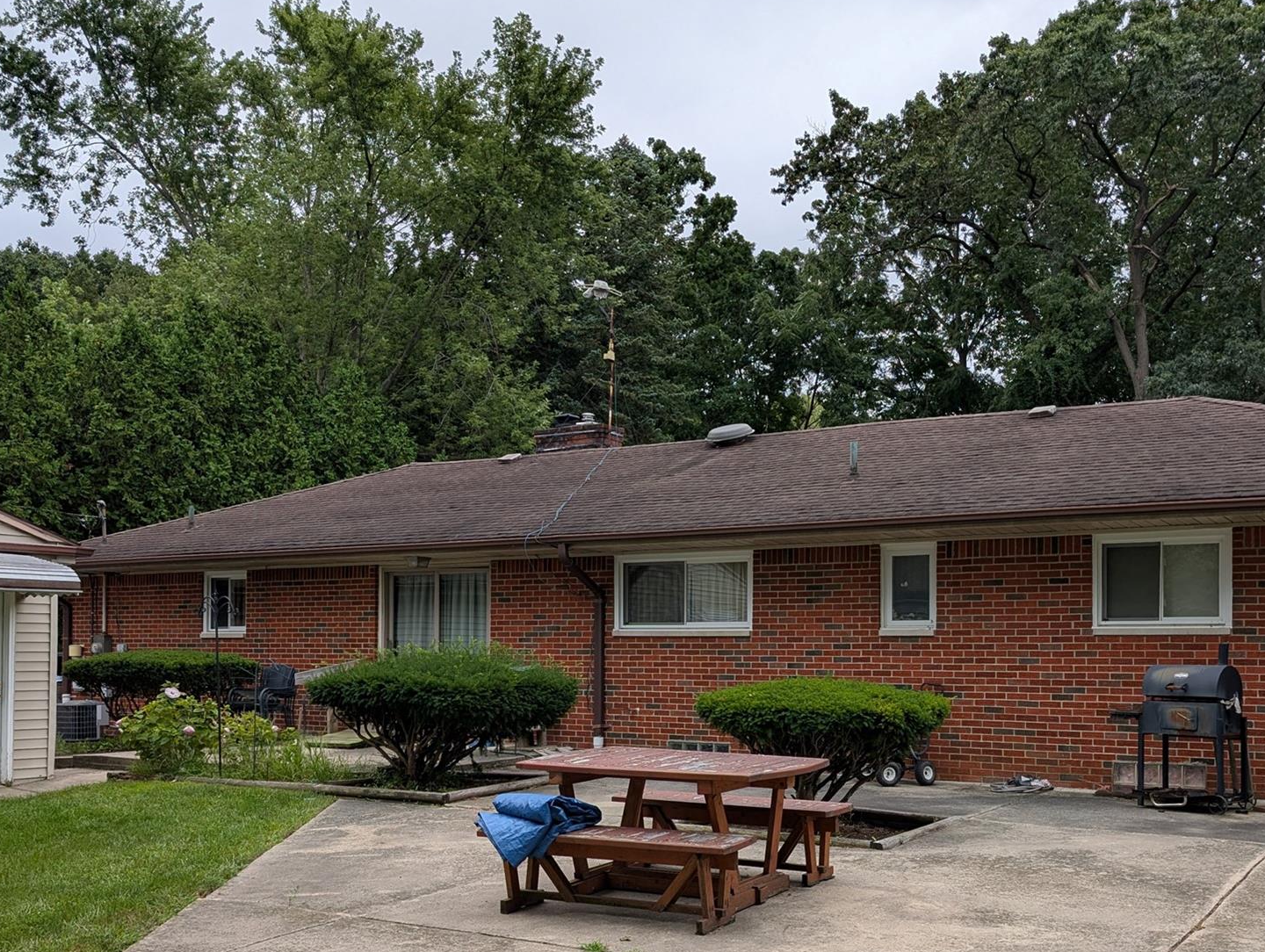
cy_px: 634
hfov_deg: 53.8
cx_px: 695
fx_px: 1244
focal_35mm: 34
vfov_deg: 41.4
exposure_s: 1/845
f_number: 1.68
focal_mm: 6.9
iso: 21
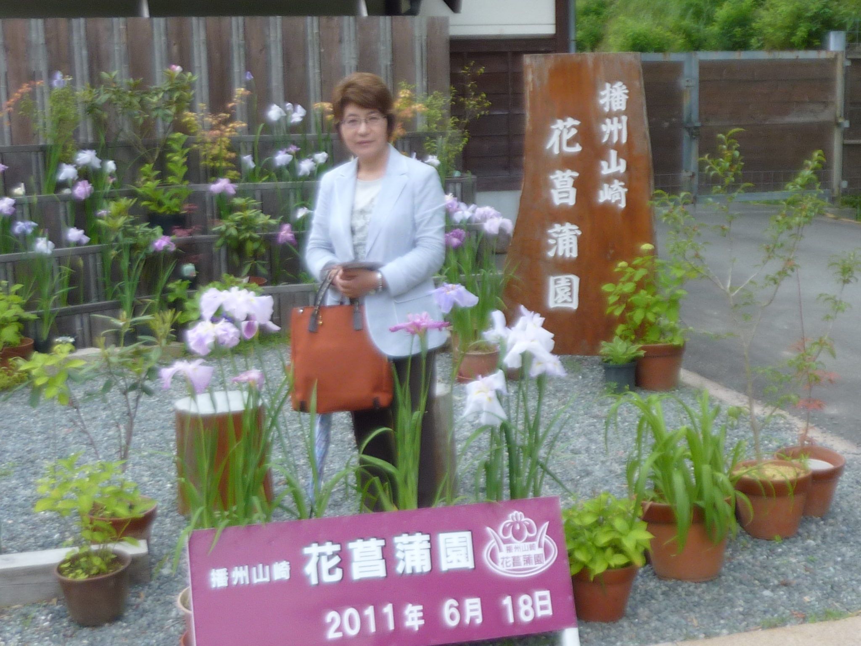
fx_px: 1194
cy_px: 323
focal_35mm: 48
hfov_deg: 39.7
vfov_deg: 30.3
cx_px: 430
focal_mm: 4.4
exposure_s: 1/40
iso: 80
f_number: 3.3
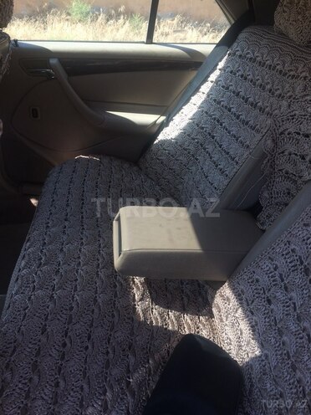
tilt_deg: -33.2
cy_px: 208
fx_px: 347
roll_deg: -2.8
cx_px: 156
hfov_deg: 48.2
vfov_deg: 61.7
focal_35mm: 29
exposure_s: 1/326
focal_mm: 4.15
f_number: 2.2
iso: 32
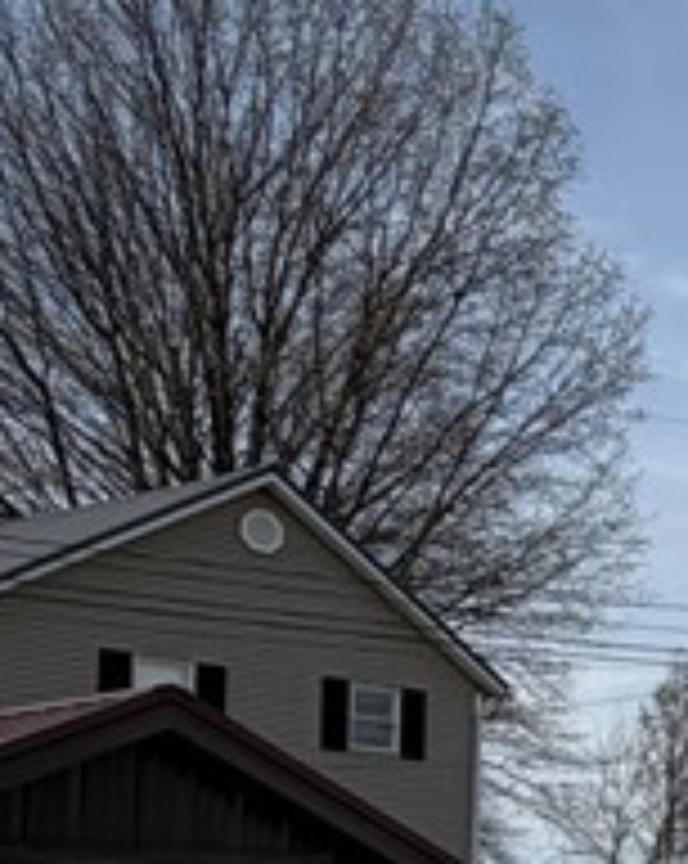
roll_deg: +0.0
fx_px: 1862
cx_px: 1304
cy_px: 886
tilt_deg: +1.9
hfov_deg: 16.7
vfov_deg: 24.7
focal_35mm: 73
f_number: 2.2
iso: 20
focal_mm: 2.22
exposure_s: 1/1698
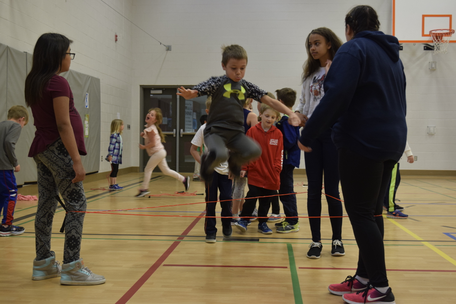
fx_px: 608
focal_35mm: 48
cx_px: 228
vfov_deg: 28.1
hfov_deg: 41.1
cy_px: 152
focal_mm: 32
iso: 800
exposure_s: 1/60
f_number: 5.6
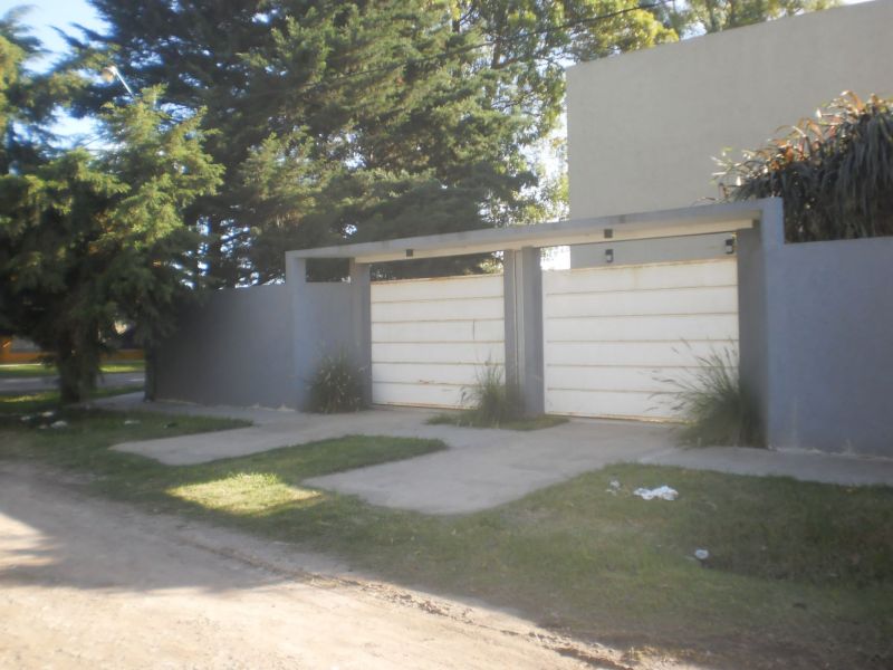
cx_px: 446
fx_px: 929
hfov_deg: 51.4
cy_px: 335
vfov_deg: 39.7
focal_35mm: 36
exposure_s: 1/500
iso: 200
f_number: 3.1
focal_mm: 6.3
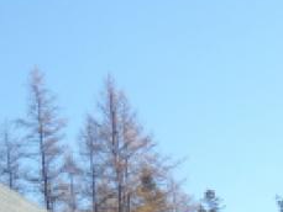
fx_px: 843
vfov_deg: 14.0
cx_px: -318
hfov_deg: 14.8
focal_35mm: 103
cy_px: 242
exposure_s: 1/350
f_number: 3.5
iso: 80
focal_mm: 4.1
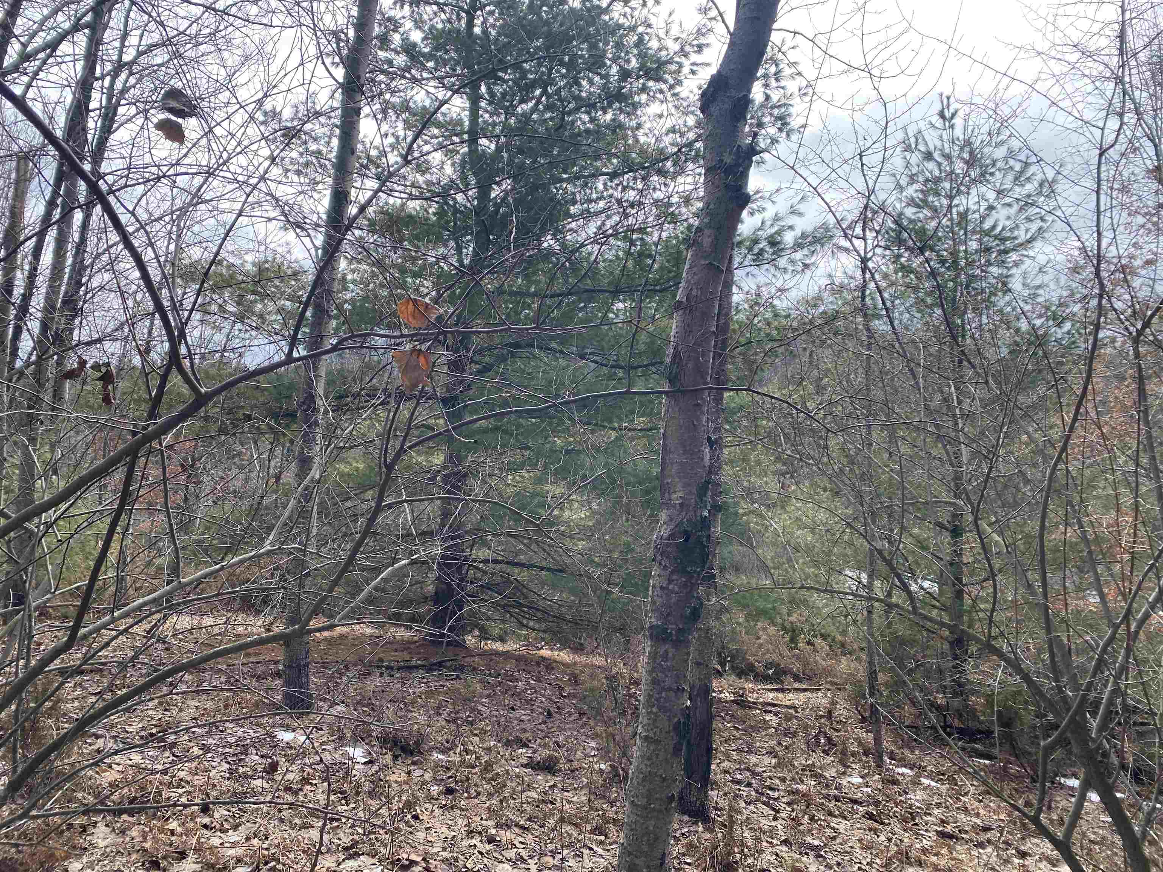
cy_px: 436
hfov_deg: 67.3
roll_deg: -0.4
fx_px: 874
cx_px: 582
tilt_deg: +0.5
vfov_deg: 53.1
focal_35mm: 26
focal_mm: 4.25
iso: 32
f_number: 1.8
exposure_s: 1/1206
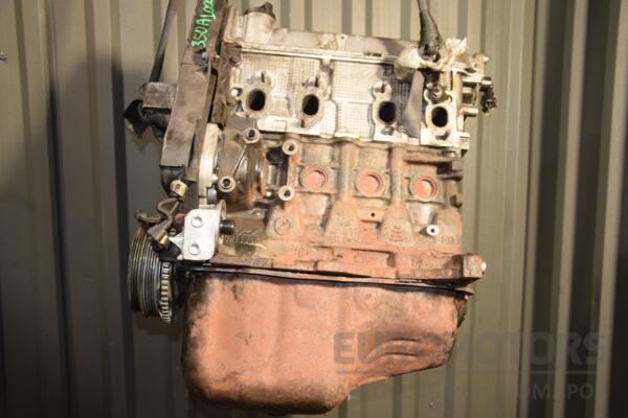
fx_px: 628
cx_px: 314
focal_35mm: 36
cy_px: 209
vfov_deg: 36.9
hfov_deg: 53.1
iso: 800
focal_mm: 24
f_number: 5
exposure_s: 1/100
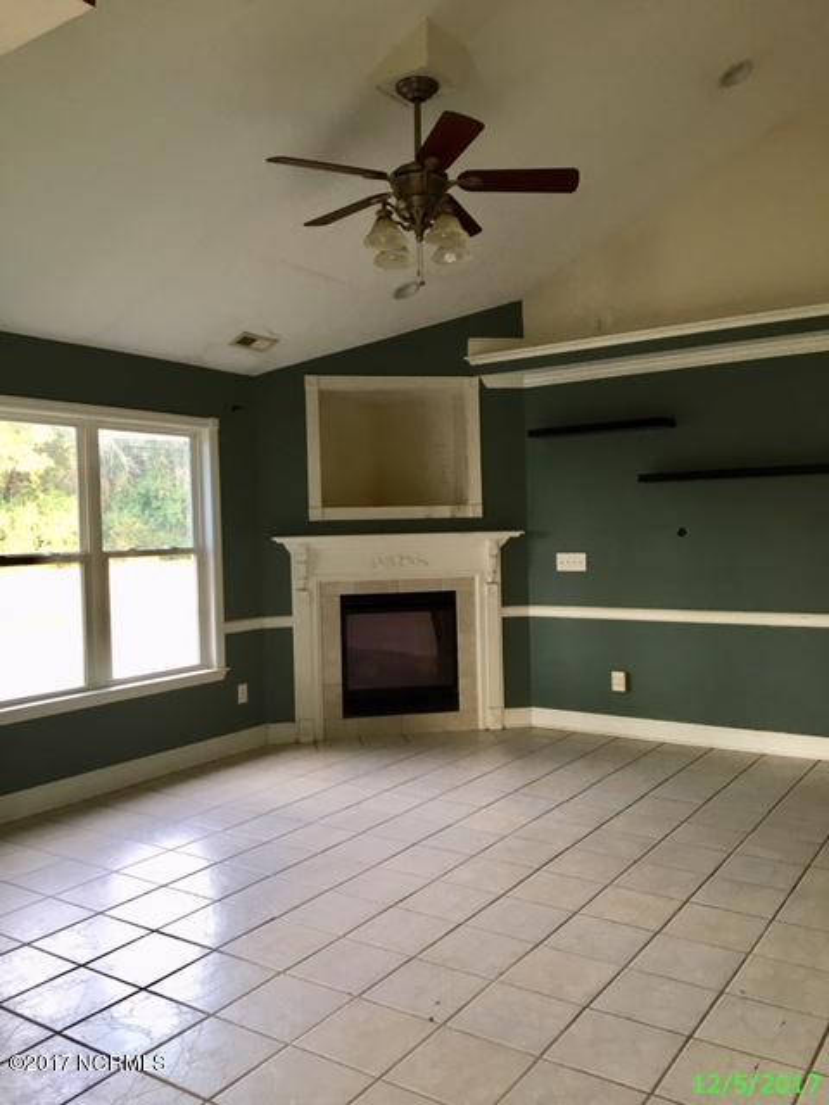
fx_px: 926
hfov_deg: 48.2
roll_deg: -0.7
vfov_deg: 61.7
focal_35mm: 29
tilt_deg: -1.4
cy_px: 552
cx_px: 414
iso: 64
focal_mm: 4.15
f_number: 2.2
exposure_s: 1/30
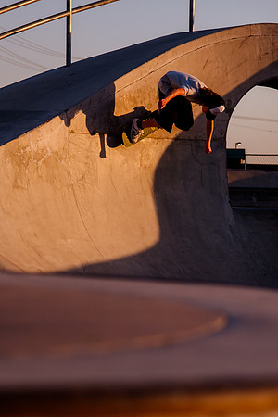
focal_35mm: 147
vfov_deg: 13.9
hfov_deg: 9.3
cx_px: 171
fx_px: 1707
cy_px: 177
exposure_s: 1/5000
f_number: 4
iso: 1000
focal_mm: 85
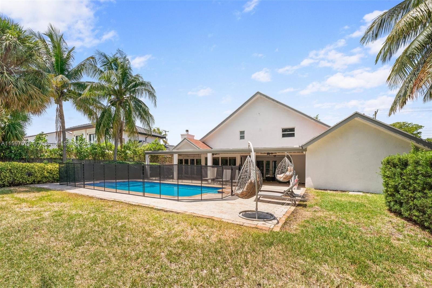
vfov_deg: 81.2
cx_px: 216
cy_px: 144
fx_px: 168
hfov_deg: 104.3
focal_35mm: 14
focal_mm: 14
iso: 100
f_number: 11
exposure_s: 1/80
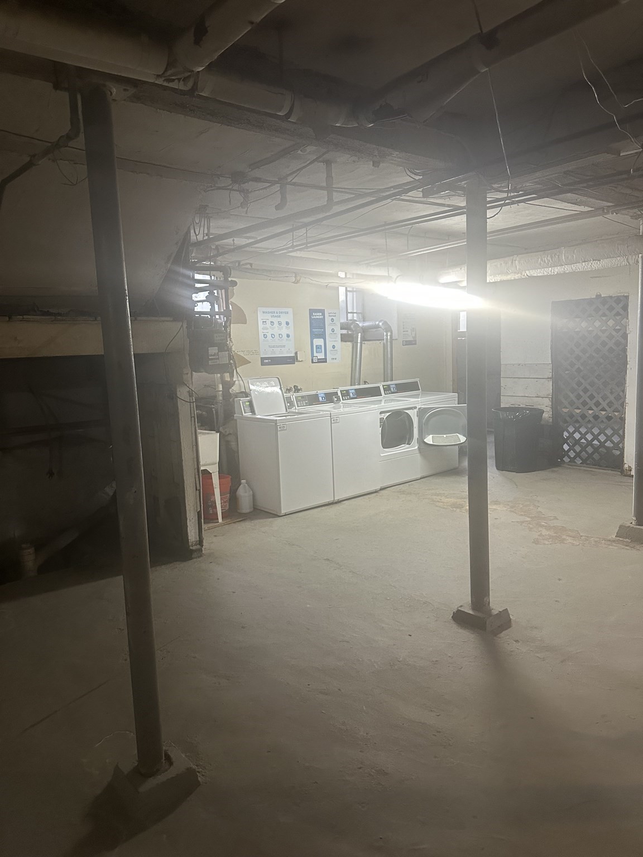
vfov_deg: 71.6
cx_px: 322
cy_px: 428
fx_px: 594
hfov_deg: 56.8
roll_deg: +2.4
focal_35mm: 24
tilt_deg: -6.7
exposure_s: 1/60
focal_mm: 6.86
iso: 400
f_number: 1.78
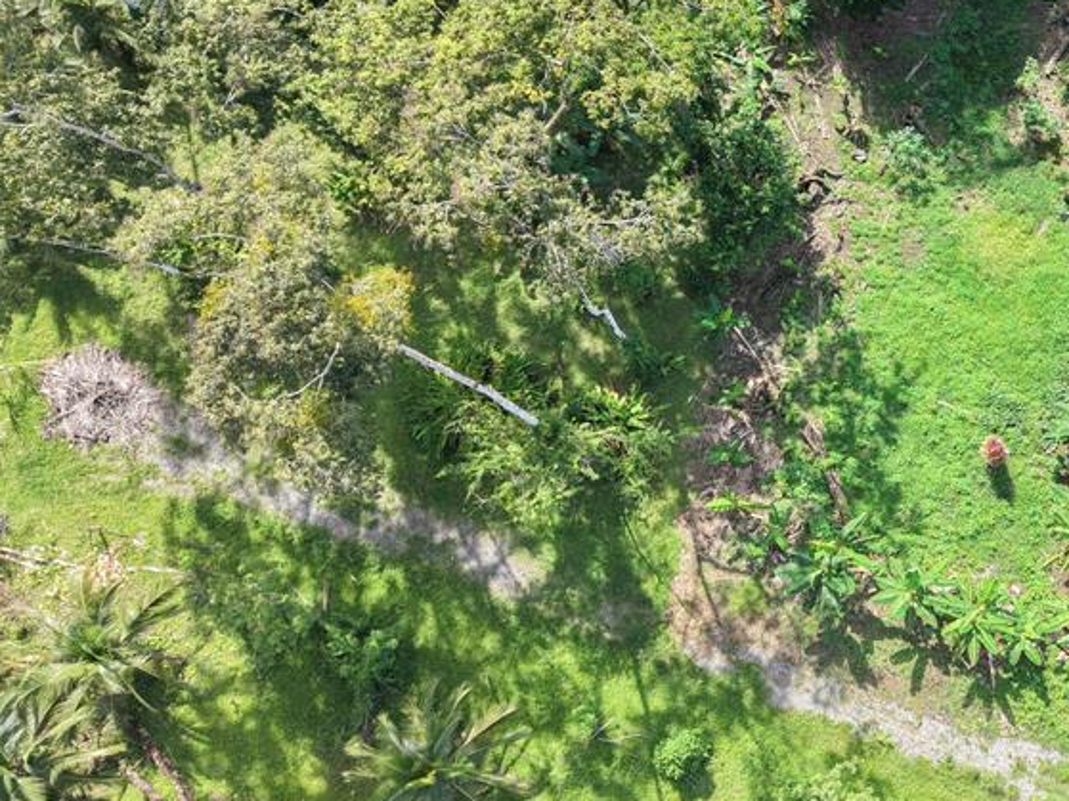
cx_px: 947
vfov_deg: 32.3
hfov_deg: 40.0
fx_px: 1359
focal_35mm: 44
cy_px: 205
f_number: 1.8
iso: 140
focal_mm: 8.67
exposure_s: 1/725
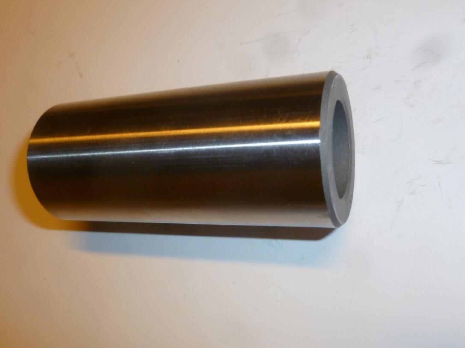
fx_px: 457
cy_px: 189
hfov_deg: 53.8
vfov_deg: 41.7
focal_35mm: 34
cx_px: 201
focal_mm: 5
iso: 200
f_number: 3.3
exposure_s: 1/30
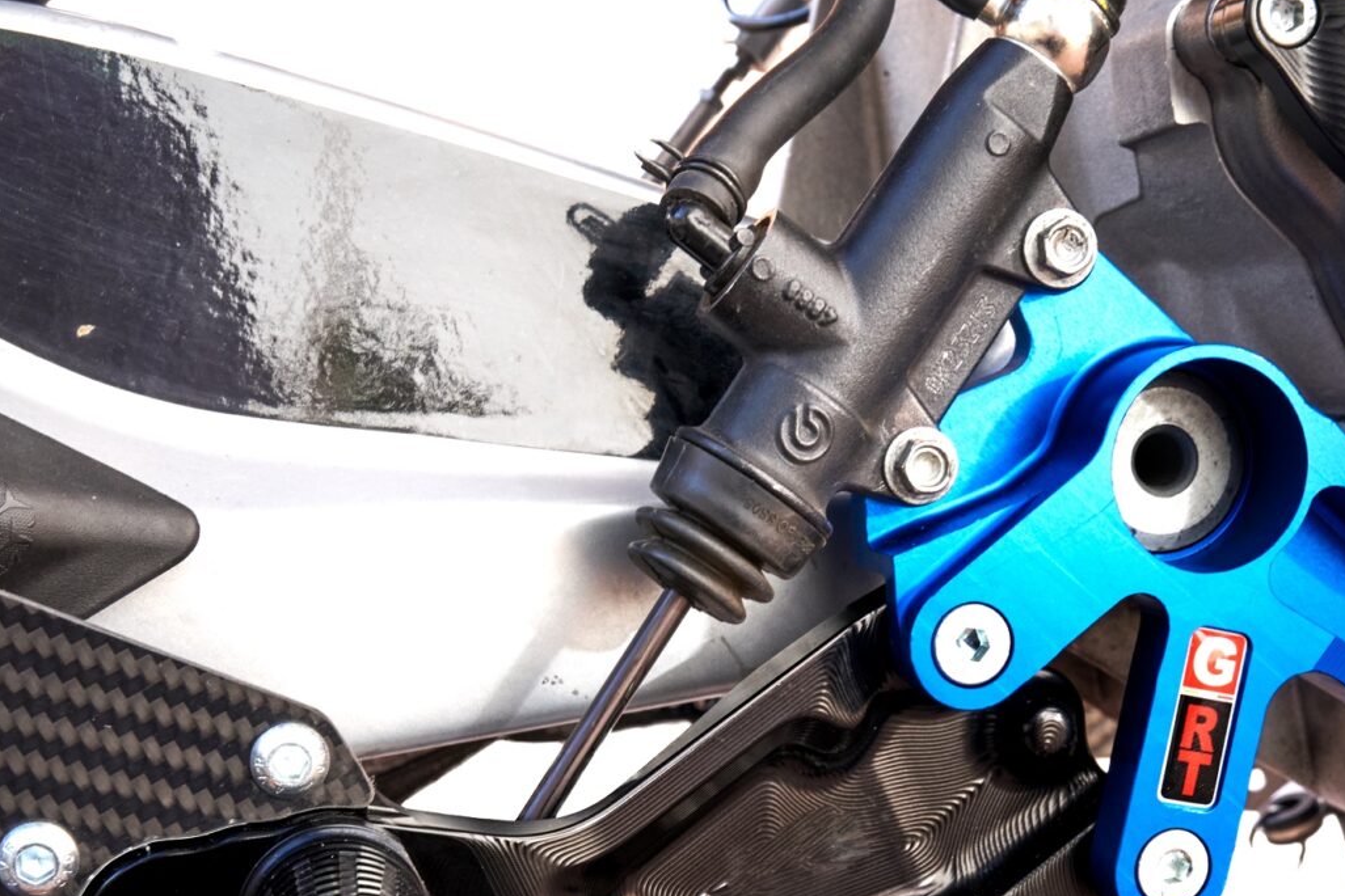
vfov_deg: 24.4
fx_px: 2055
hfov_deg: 35.9
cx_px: 899
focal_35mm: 55
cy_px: 652
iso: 640
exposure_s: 1/60
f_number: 18
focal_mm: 36
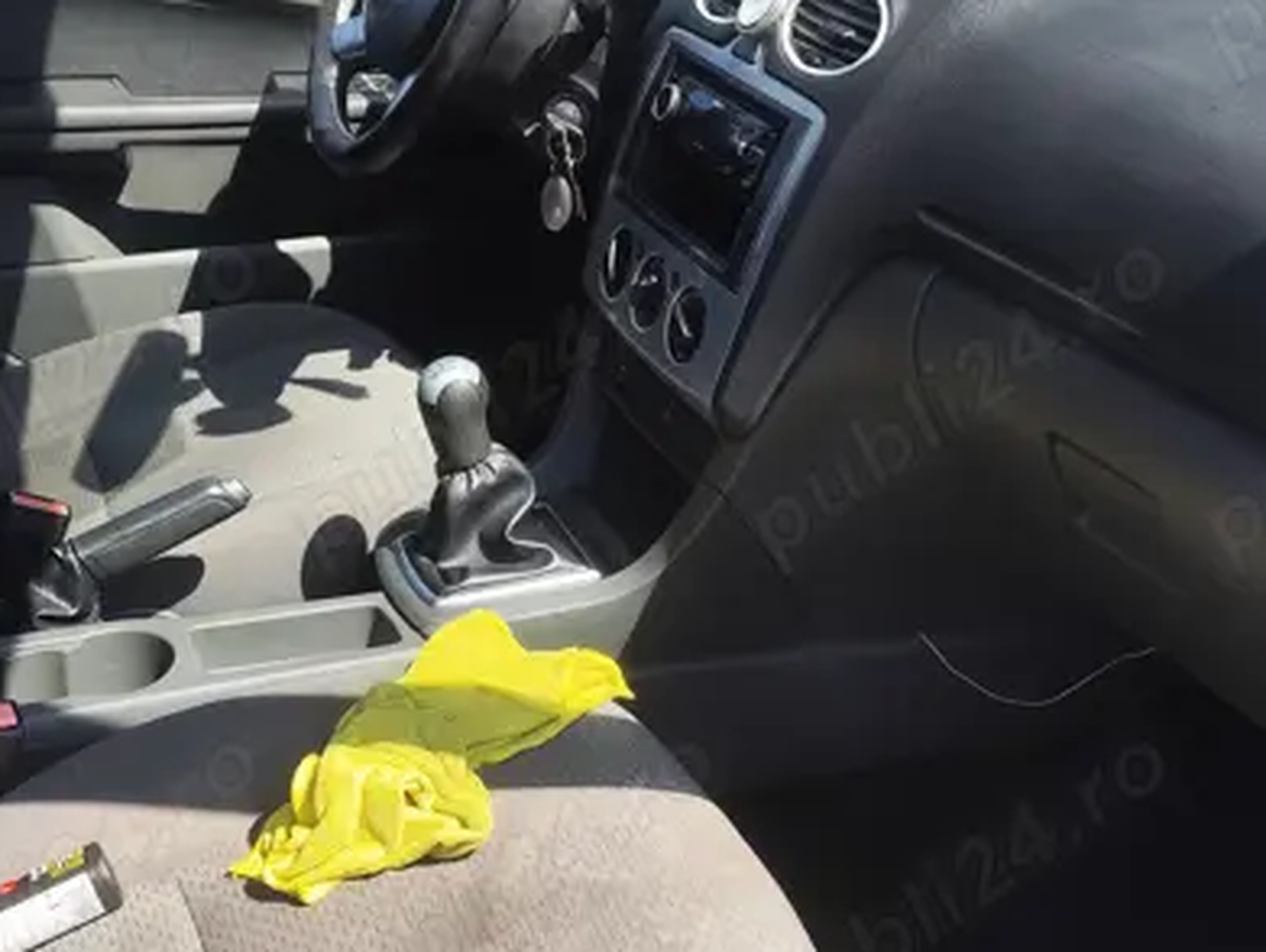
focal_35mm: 47
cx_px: 729
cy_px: 505
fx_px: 1721
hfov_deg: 40.3
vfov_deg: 30.9
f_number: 1.65
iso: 50
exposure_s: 1/505
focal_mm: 6.19
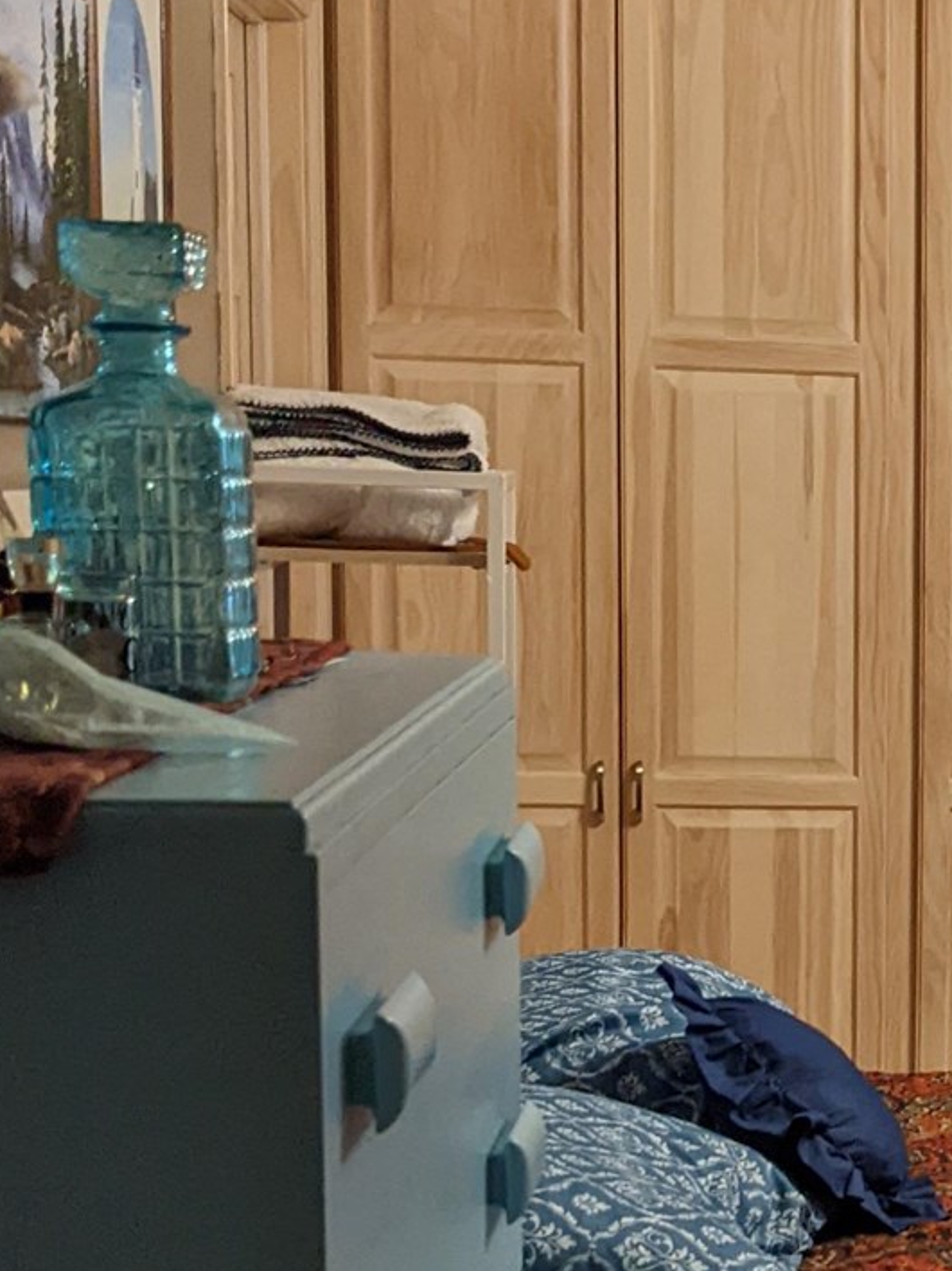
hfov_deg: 15.6
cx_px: 1367
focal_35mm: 88
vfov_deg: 22.2
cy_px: 818
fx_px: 3228
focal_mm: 4.38
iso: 136
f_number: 1.73
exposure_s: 1/120
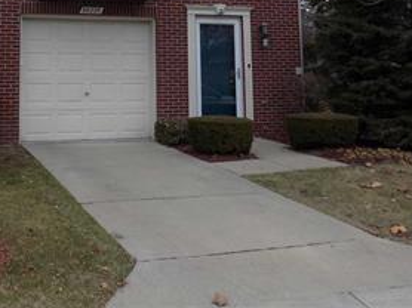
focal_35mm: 53
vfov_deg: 25.2
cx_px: 93
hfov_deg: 35.2
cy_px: -46
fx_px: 630
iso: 80
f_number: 3.1
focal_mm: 4
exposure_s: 1/80
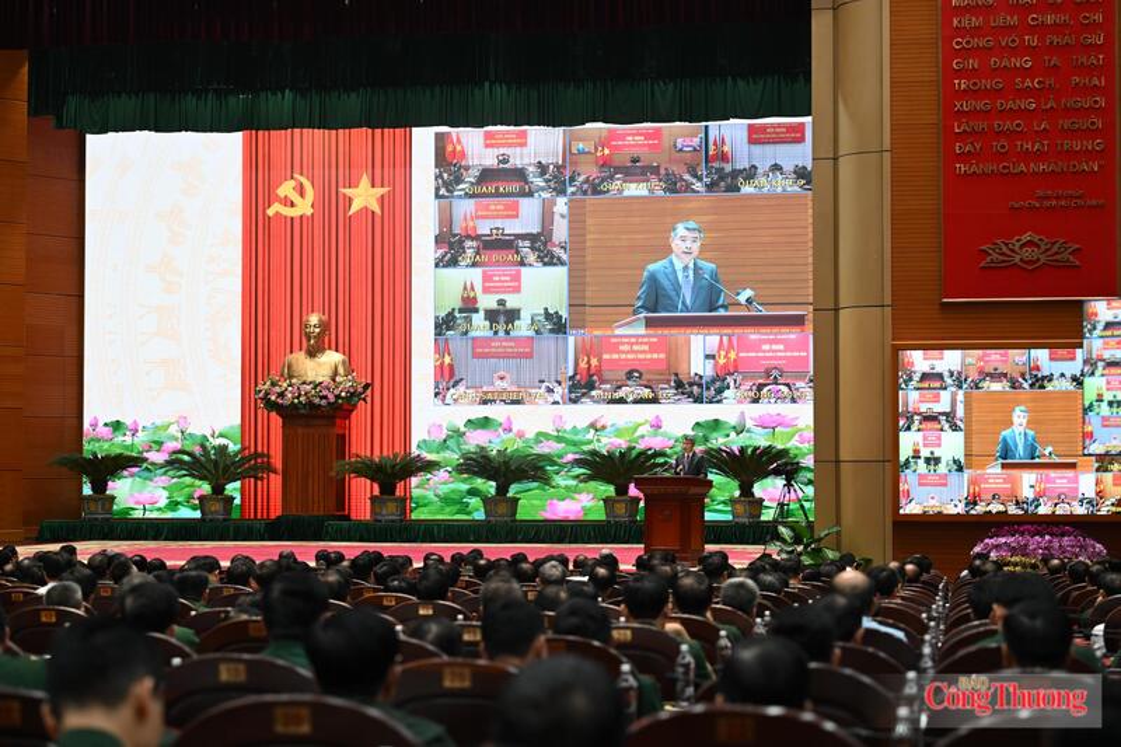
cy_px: 374
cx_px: 560
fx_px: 2179
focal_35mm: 70
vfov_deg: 19.4
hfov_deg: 28.8
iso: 1000
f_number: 3.5
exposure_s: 1/200
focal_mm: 70
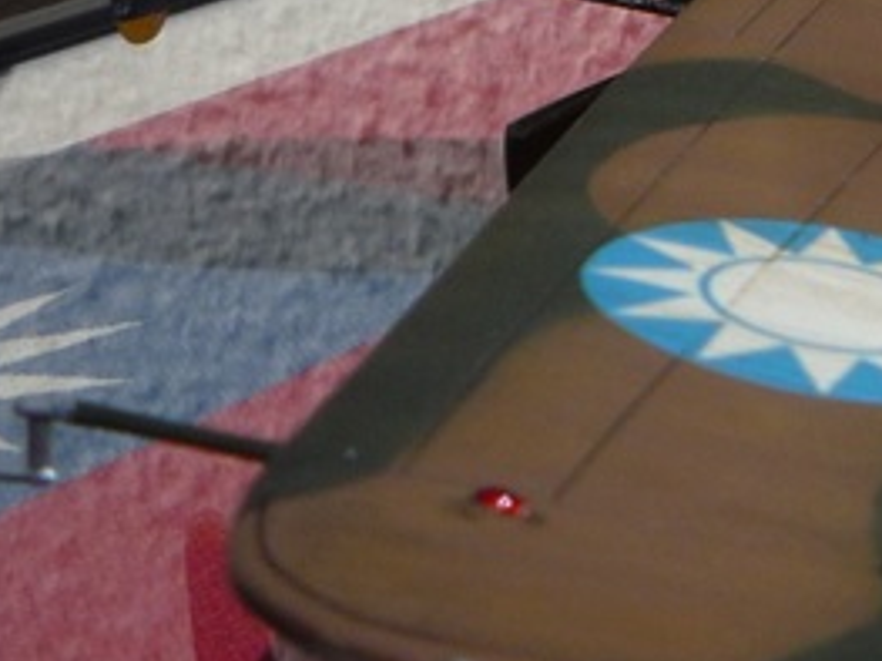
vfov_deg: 12.2
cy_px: -245
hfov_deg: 15.0
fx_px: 2980
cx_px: 1486
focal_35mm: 117
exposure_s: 1/1000
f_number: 5.6
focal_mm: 5.2
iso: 100
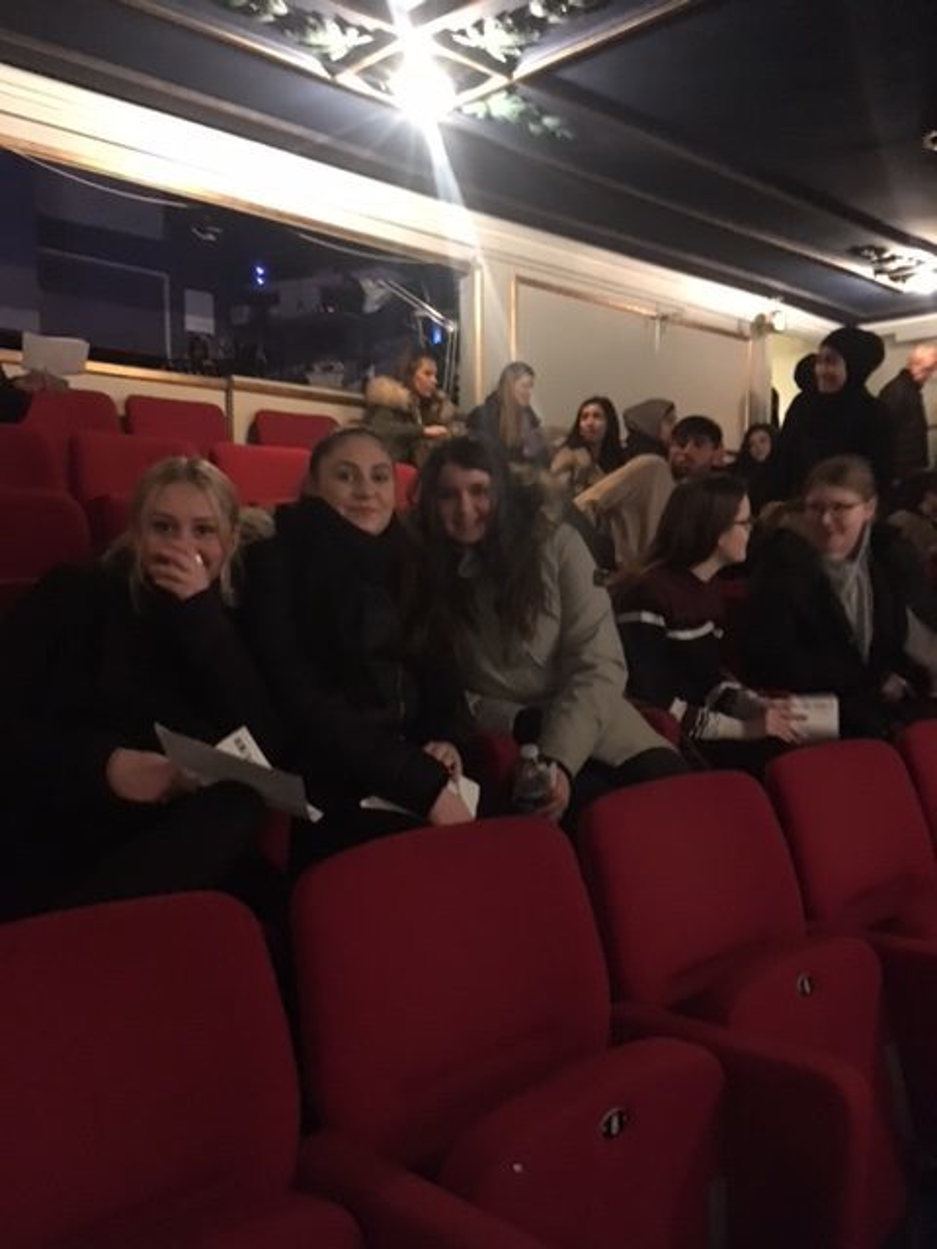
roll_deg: +0.7
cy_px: 624
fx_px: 1047
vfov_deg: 61.7
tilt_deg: -4.7
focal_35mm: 29
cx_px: 468
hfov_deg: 48.2
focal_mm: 4.15
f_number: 2.2
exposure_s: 1/17
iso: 1000
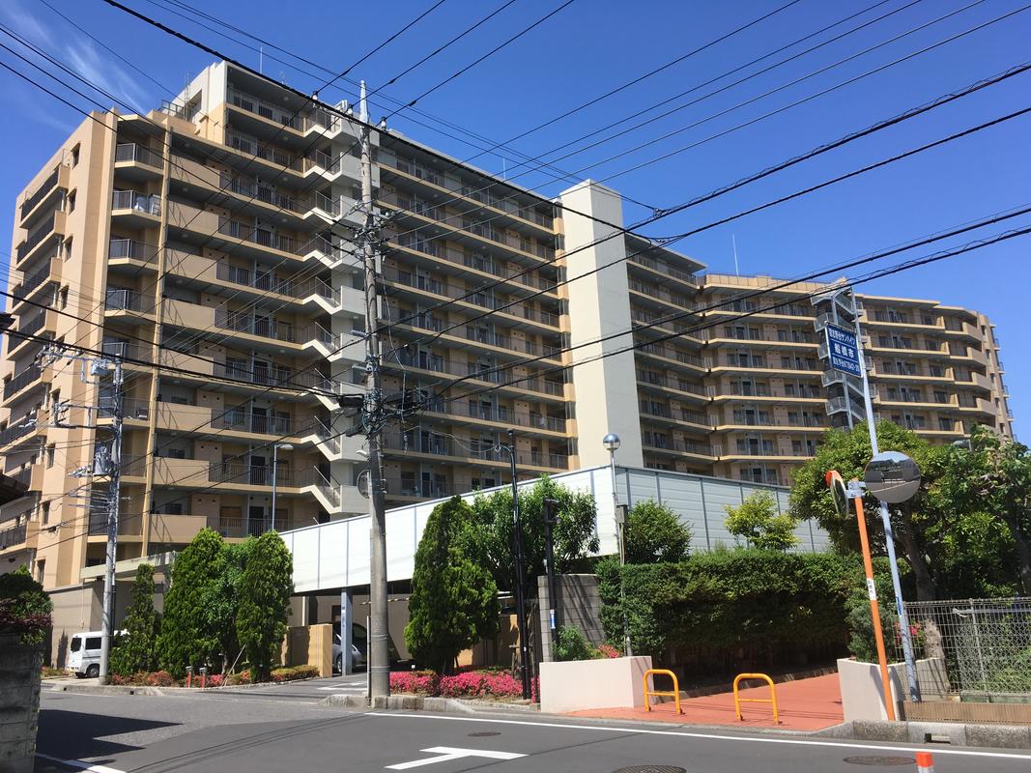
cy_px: 386
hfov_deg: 61.7
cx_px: 516
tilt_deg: +14.5
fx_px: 864
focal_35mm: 29
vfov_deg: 48.2
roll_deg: +2.3
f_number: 2.2
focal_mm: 4.15
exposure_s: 1/1221
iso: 25
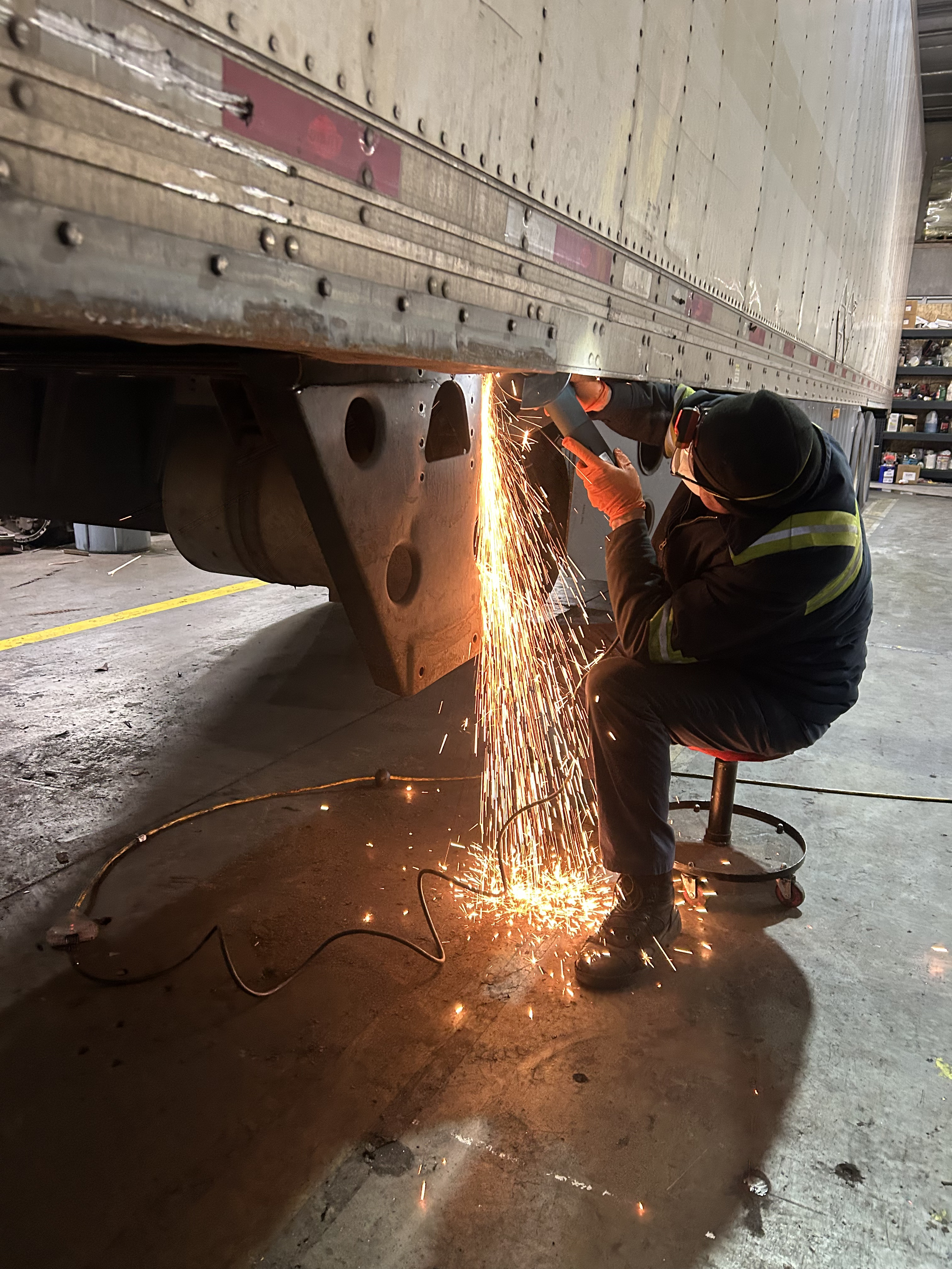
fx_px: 953
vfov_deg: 67.3
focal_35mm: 26
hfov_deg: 53.1
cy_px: 634
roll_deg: -1.6
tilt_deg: -15.0
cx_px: 476
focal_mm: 5.7
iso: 400
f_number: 1.5
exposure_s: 1/60
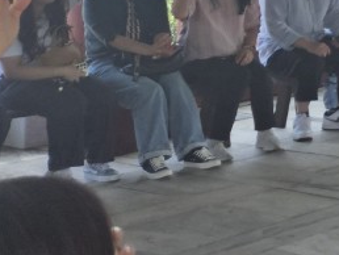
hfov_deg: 13.2
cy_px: -164
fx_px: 1117
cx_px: 799
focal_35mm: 114
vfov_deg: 12.2
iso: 32
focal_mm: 5.4
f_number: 1.8
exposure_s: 1/182
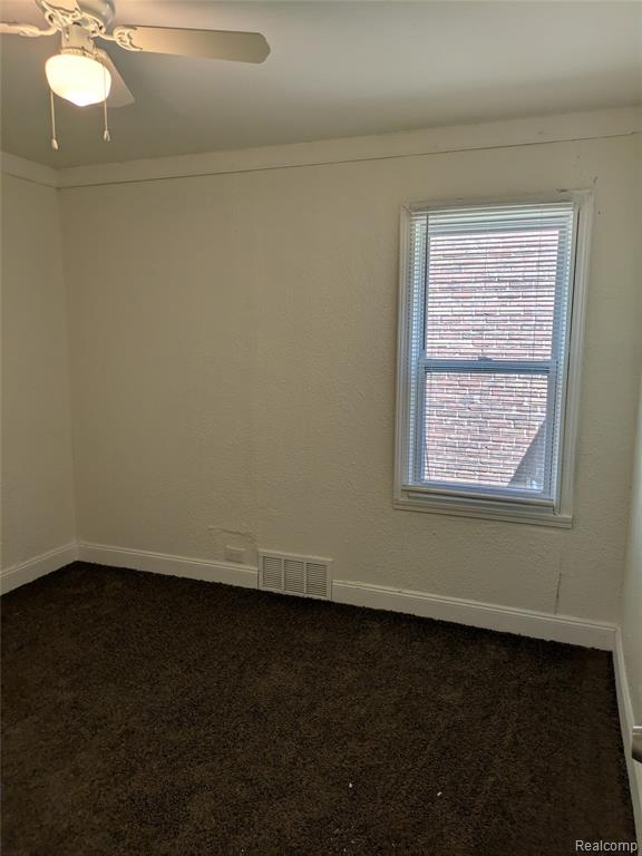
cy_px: 428
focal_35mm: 25
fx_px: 618
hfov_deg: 54.9
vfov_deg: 69.4
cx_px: 321
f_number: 1.89
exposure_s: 1/120
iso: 41
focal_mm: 5.43
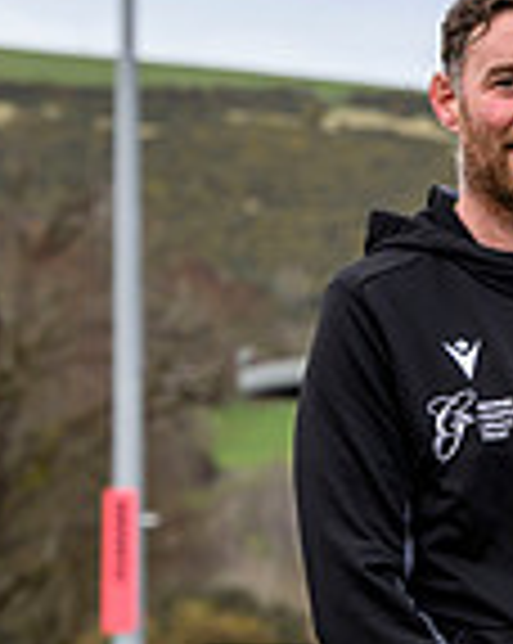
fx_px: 6657
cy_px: 191
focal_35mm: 350
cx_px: 1274
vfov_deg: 5.5
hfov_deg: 4.3
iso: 640
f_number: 5.6
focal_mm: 92
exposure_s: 1/250
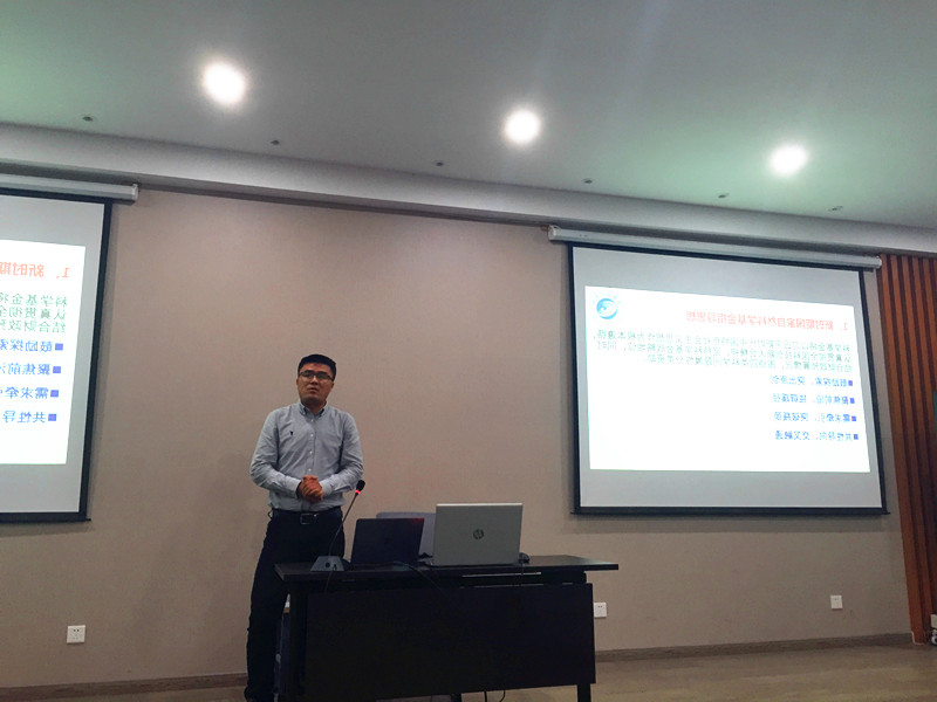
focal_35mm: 29
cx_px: 468
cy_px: 351
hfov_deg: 61.7
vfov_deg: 48.2
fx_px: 785
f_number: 2.2
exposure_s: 1/30
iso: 80
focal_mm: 4.15
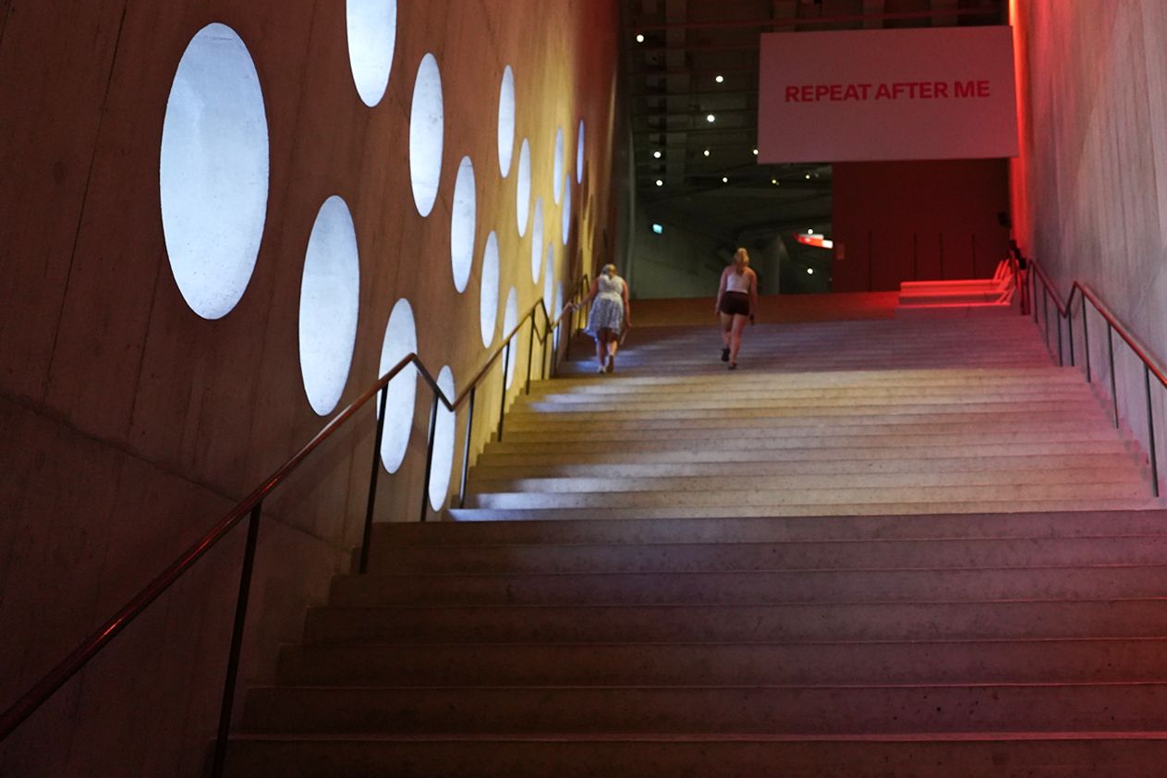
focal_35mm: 38
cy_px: 257
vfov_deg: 34.7
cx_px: 865
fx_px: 1232
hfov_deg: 48.9
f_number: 3.5
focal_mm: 24
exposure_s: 1/80
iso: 3200
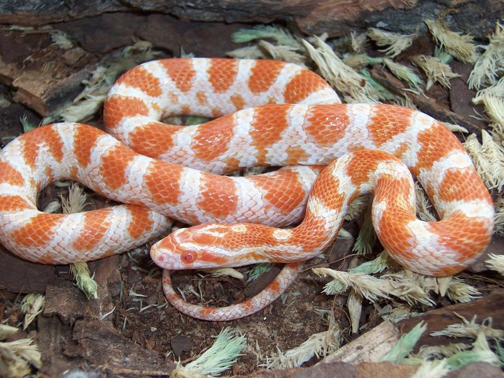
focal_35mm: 60
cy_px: 189
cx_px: 252
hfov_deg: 32.2
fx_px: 874
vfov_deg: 24.4
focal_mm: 10
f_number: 4
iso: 80
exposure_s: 1/90
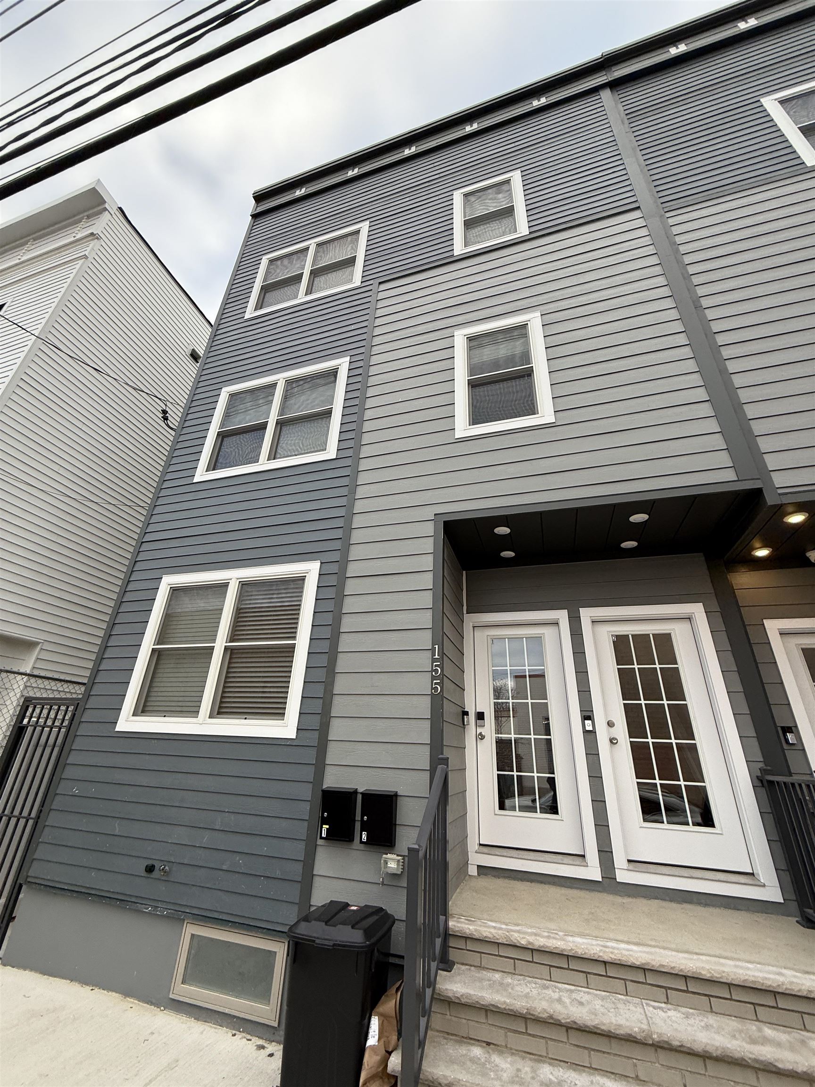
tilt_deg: +25.4
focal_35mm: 14
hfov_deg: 85.7
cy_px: 544
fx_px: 439
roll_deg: -1.6
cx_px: 408
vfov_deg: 102.1
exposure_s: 1/156
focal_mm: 2.22
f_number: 2.2
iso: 50
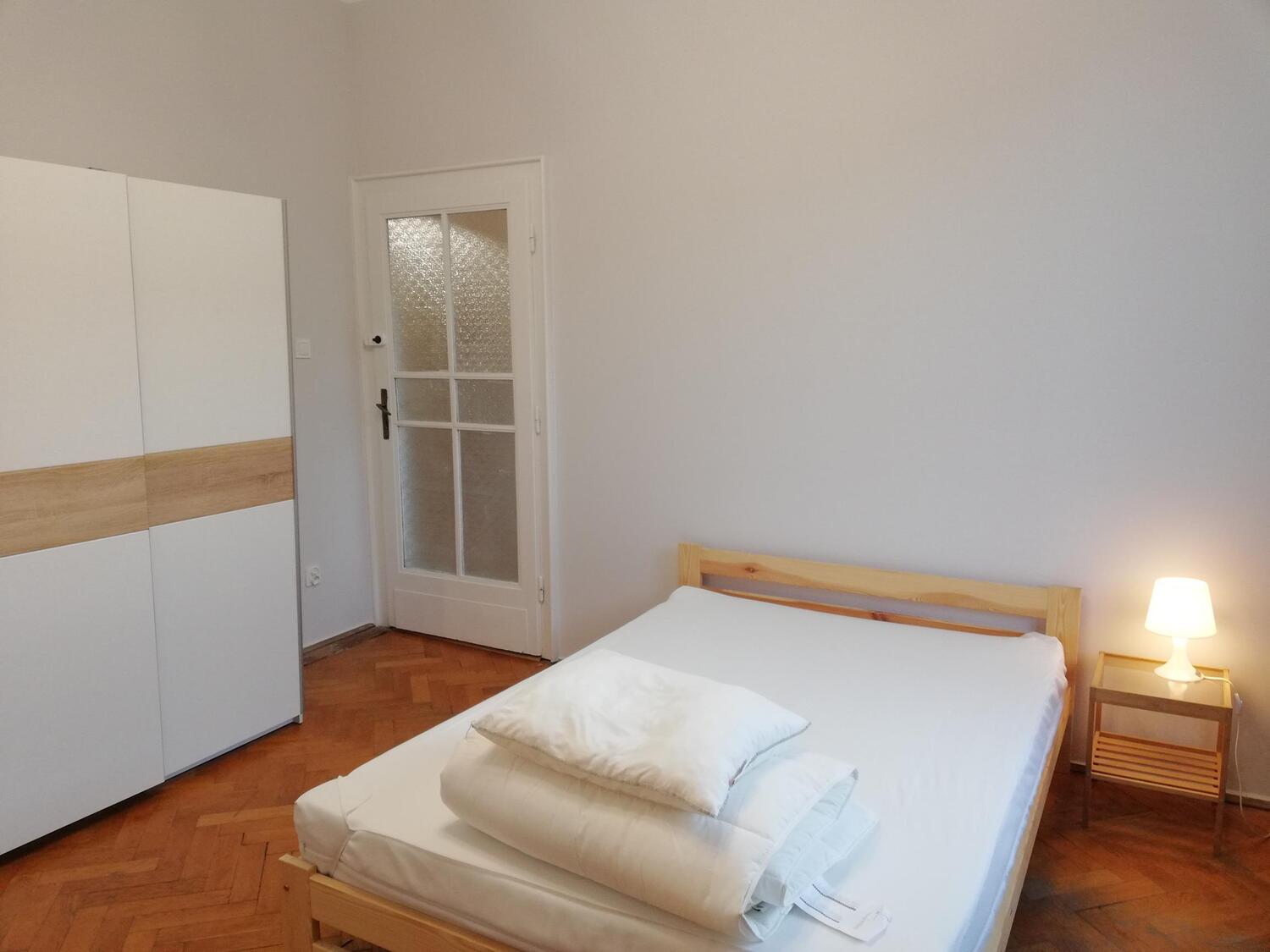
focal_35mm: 27
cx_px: 635
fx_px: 991
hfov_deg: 65.3
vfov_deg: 51.4
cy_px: 476
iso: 200
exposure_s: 1/50
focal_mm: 3.81
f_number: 2.2
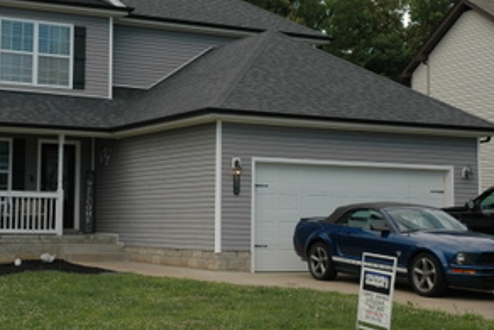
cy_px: 120
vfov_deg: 19.0
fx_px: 984
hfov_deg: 28.0
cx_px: 165
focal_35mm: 72
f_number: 8
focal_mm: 35
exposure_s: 1/250
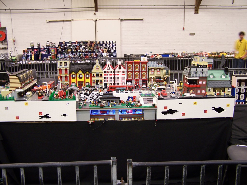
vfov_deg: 37.7
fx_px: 271
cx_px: 124
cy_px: 92
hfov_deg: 49.0
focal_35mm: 38
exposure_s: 1/3
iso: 80
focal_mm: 6.3
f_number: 2.8
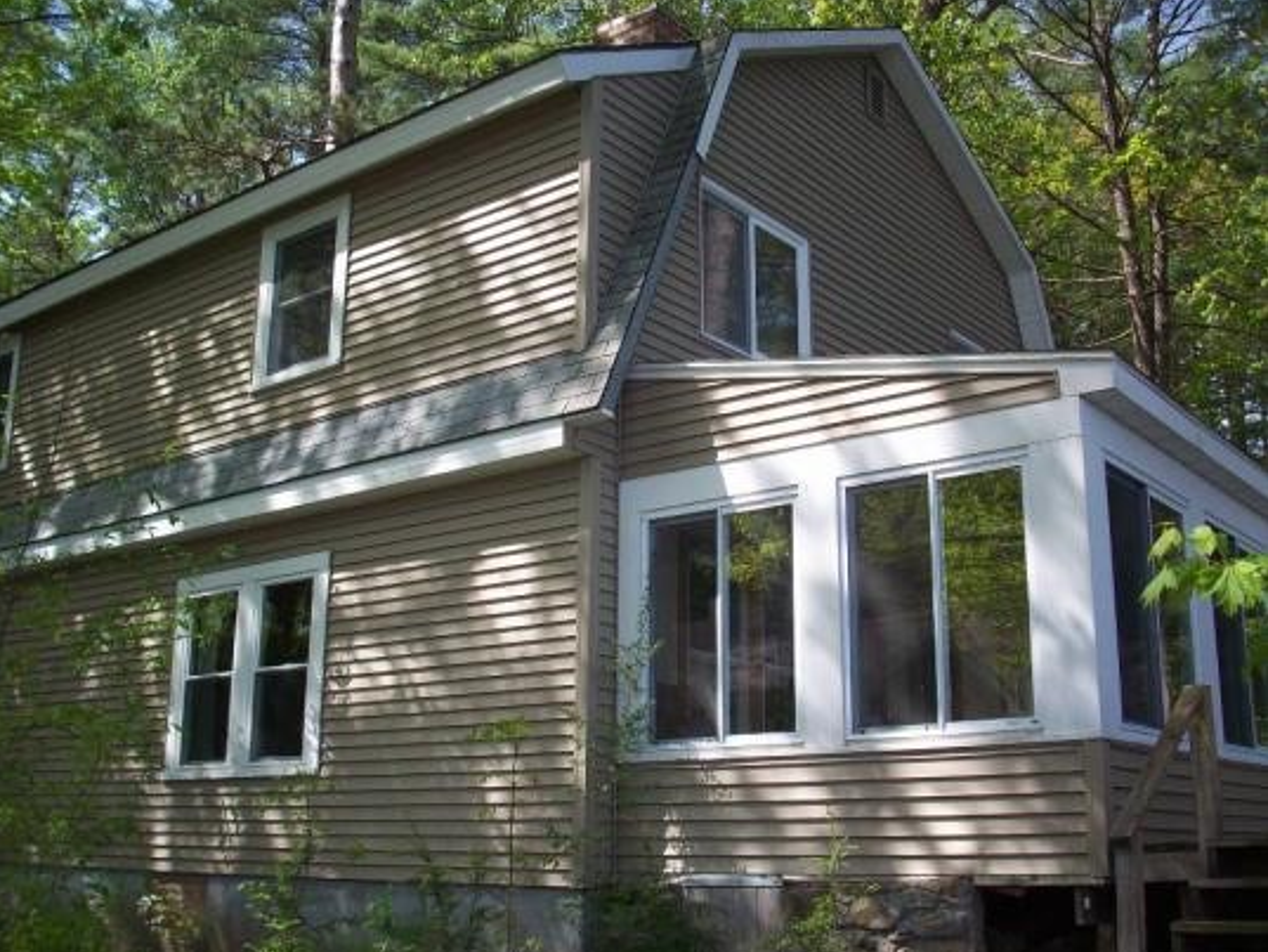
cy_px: 463
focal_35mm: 40
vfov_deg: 36.0
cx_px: 586
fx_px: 1466
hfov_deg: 46.7
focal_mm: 6.2
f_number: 2.8
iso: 80
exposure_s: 1/514
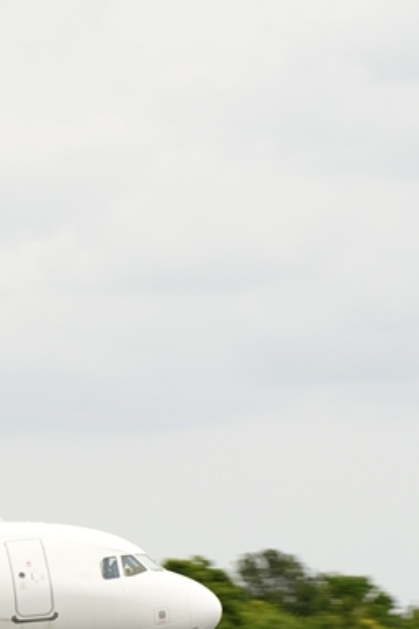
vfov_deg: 2.8
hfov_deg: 1.9
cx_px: -556
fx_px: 12668
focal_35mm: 726
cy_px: 376
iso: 100
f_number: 8
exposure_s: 1/200
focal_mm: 145
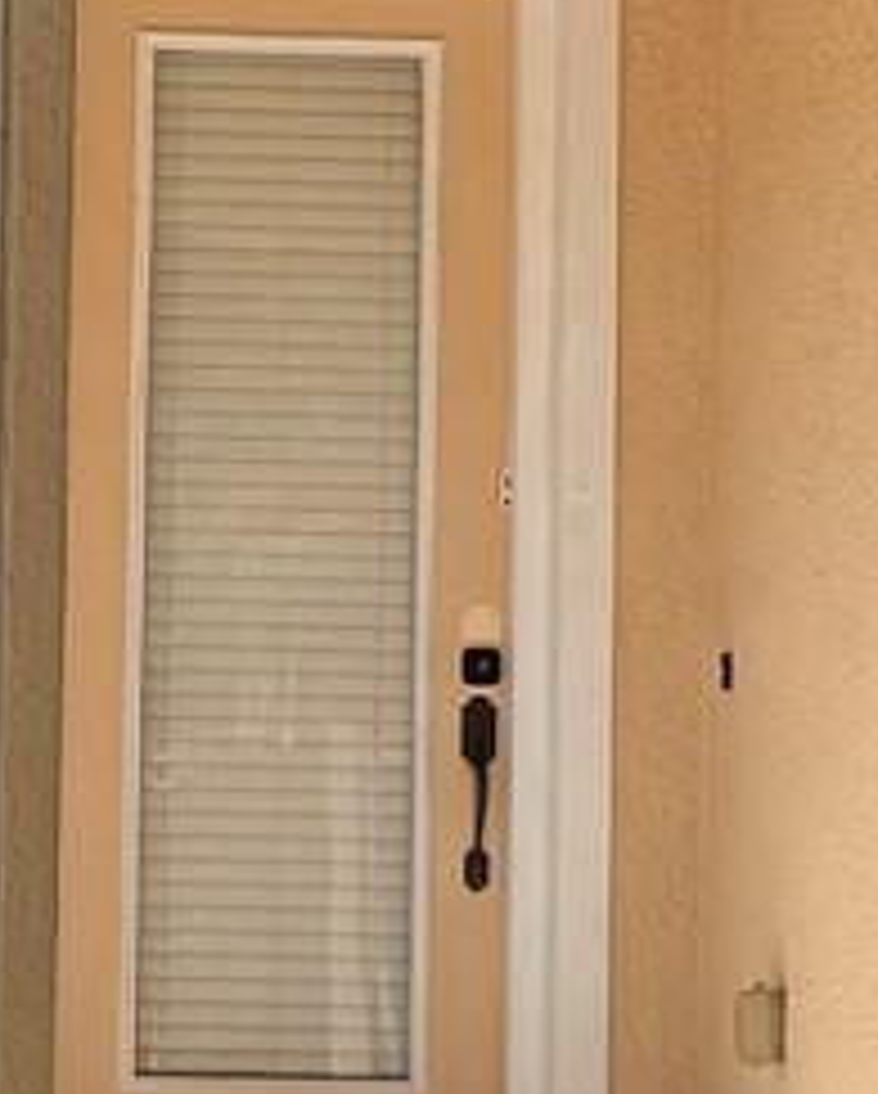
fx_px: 4993
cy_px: 288
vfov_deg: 12.5
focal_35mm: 154
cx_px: 86
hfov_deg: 10.0
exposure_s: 1/5319
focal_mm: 6.76
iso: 80
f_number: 1.78
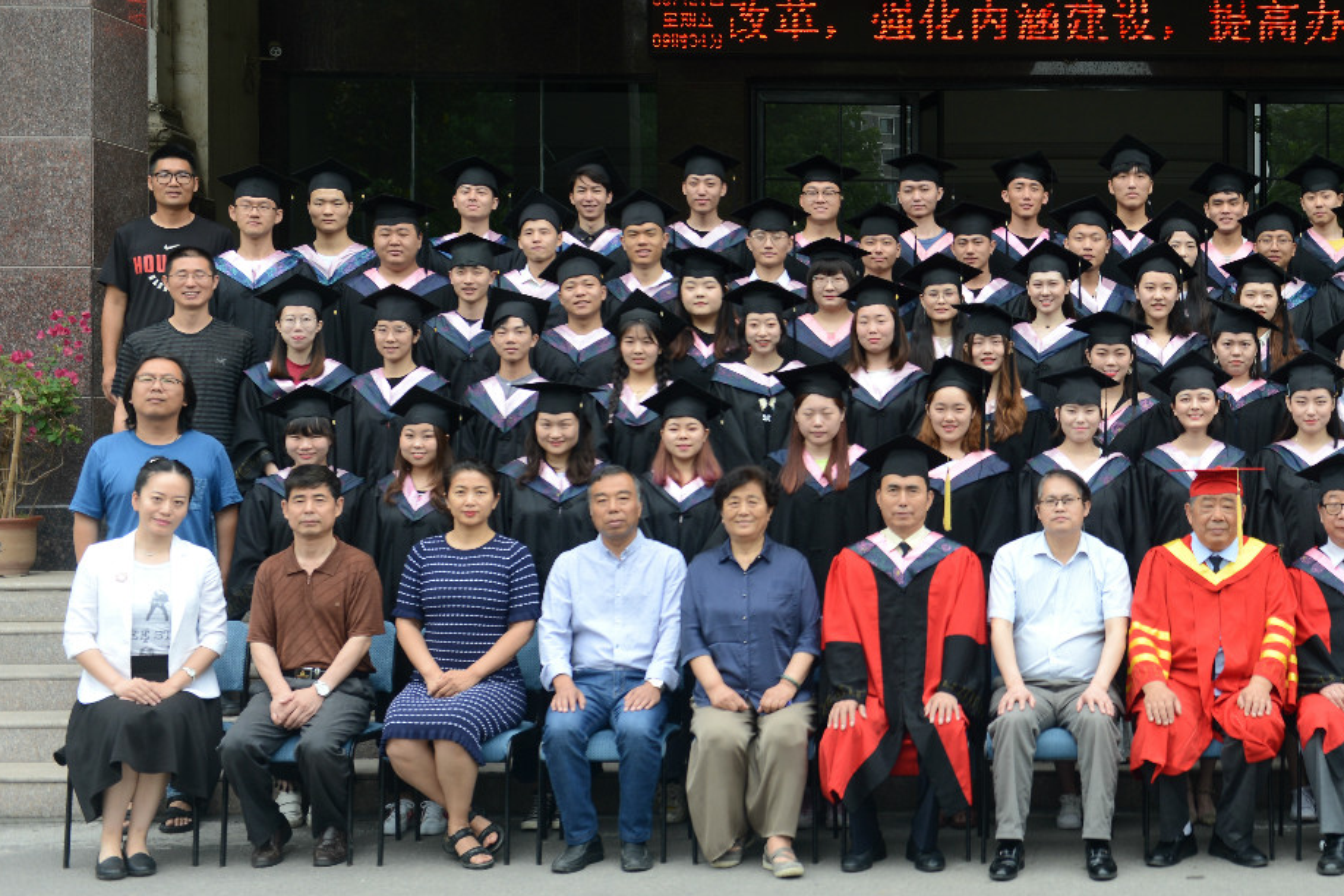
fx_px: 2277
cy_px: 417
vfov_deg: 22.3
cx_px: 1130
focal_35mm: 61
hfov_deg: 31.8
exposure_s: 1/320
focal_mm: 35
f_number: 4
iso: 200
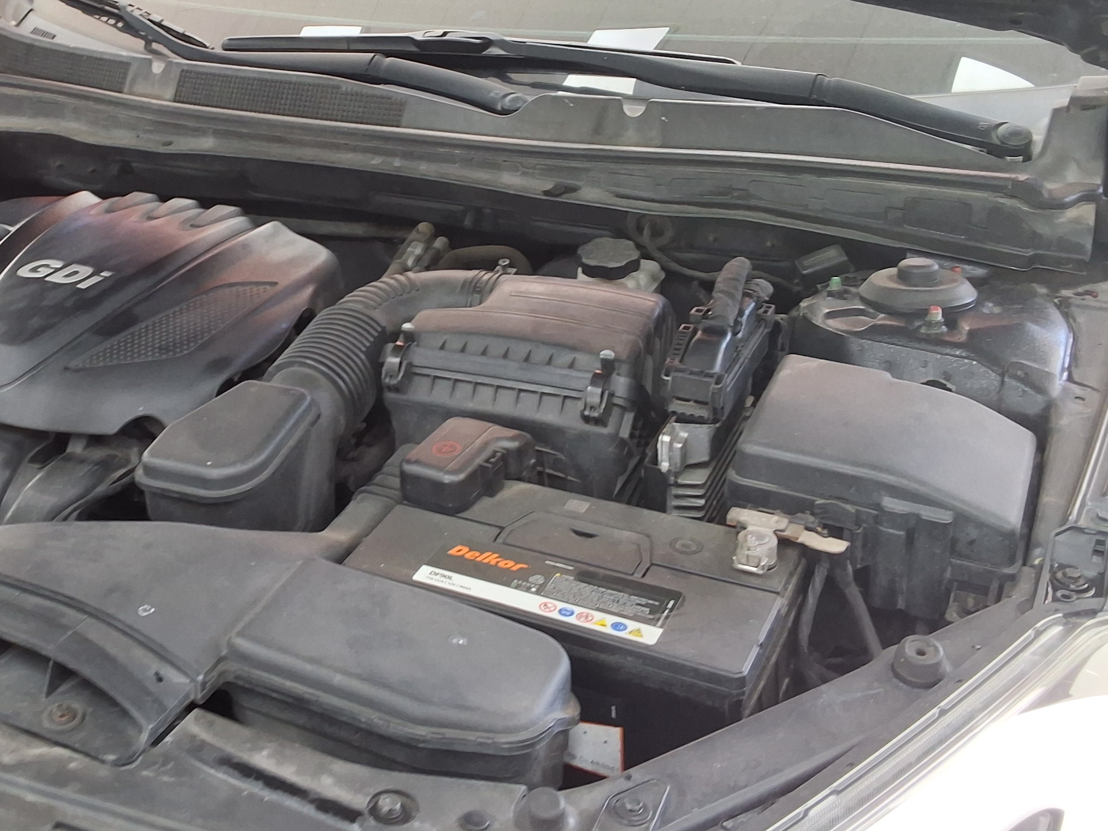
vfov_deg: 31.9
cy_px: 278
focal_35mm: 45
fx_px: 1440
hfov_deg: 40.9
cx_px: 278
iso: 64
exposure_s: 1/40
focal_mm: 2.91
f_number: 1.9
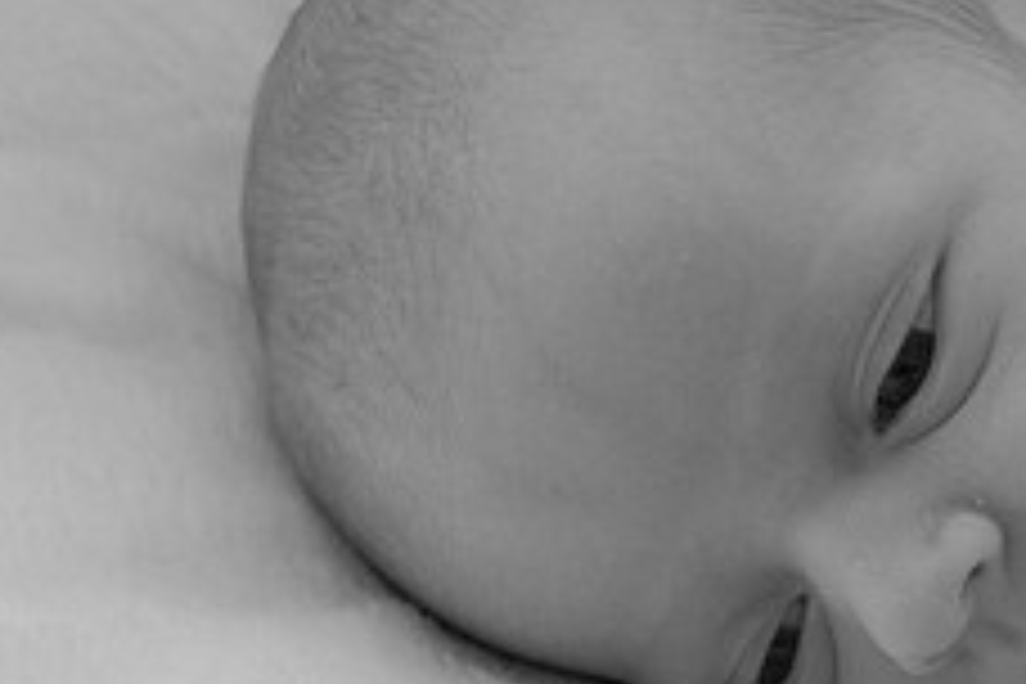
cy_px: 392
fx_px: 3733
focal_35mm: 131
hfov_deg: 15.2
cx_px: 1146
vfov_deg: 10.5
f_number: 2.8
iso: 800
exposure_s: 1/350
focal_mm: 25.7
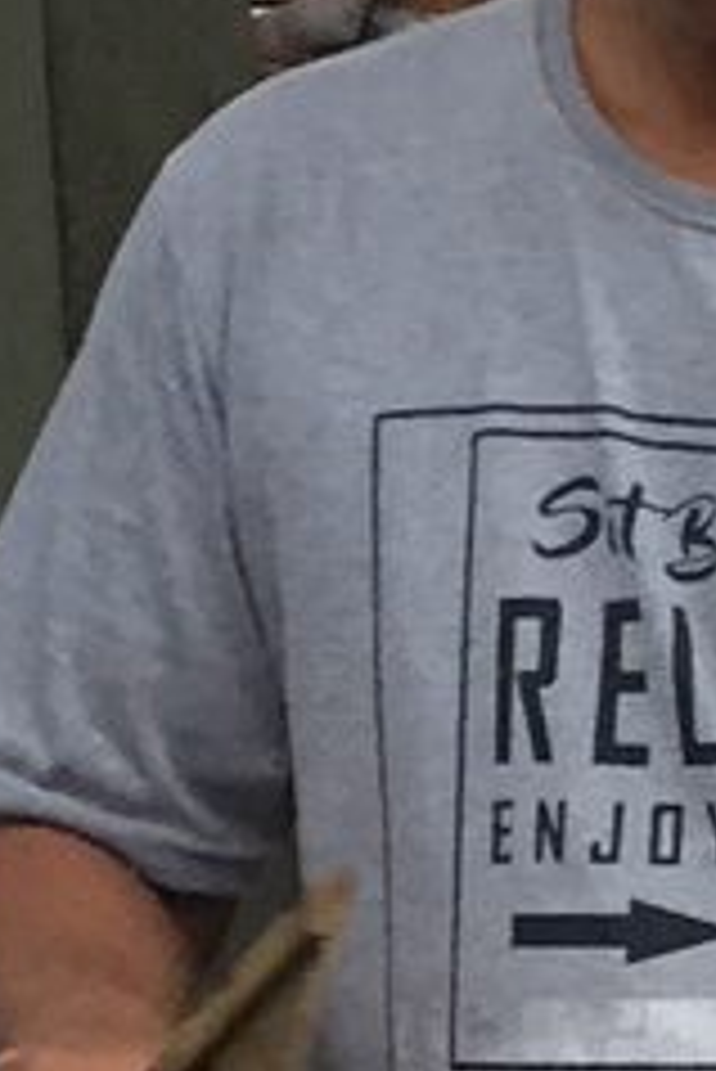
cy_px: 756
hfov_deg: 5.8
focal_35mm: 207
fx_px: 6166
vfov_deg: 9.9
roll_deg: +0.1
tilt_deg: -10.5
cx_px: 2702
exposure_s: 1/33
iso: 64
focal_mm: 4.15
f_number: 2.2
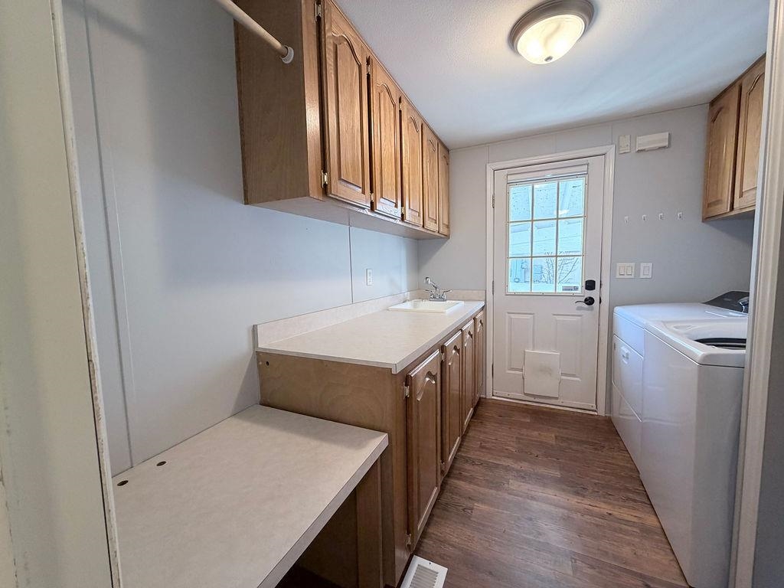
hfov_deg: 102.1
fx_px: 317
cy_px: 294
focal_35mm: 14
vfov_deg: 85.7
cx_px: 392
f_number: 2.2
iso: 200
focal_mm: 2.22
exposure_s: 1/60
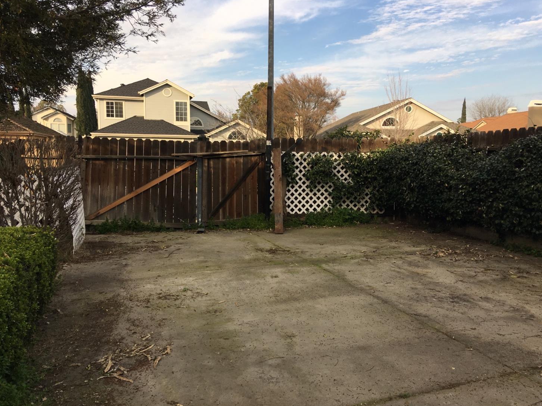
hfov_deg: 60.0
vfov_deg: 46.8
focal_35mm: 30
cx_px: 280
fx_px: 470
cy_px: 207
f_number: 2.2
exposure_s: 1/894
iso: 25
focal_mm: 4.15
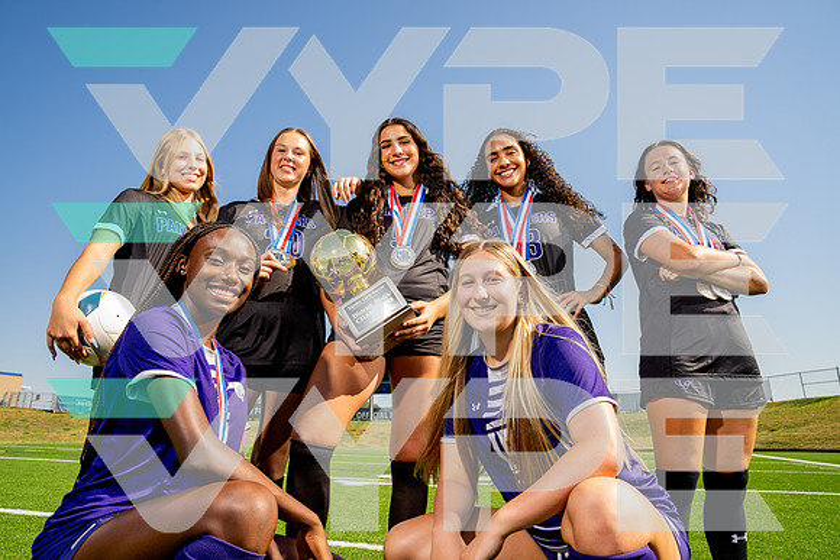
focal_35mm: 24
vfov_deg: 53.2
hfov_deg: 73.7
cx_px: 420
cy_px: 280
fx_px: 560
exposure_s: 1/125
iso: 50
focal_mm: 24
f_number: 7.1
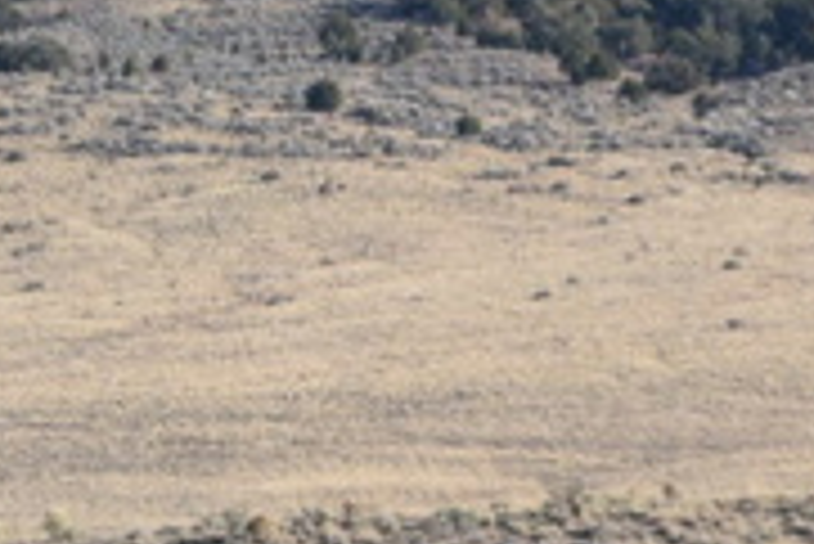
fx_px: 21135
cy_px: 128
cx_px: -567
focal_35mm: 934
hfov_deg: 2.2
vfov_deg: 1.5
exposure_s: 1/250
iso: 400
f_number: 10
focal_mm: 110
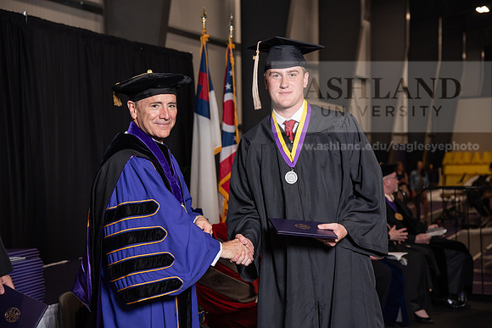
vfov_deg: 18.2
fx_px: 1025
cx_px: 246
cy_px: 164
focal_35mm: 75
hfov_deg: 27.0
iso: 1000
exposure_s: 1/200
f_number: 5
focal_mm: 75
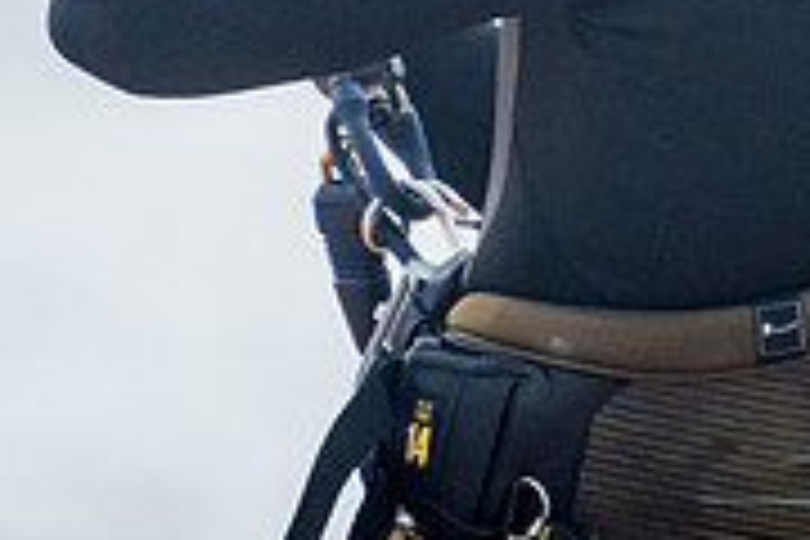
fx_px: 44232
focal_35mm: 1966
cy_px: -325
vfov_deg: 0.7
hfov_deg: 1.0
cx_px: 910
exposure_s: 1/2000
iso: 220
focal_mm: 500
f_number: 5.6
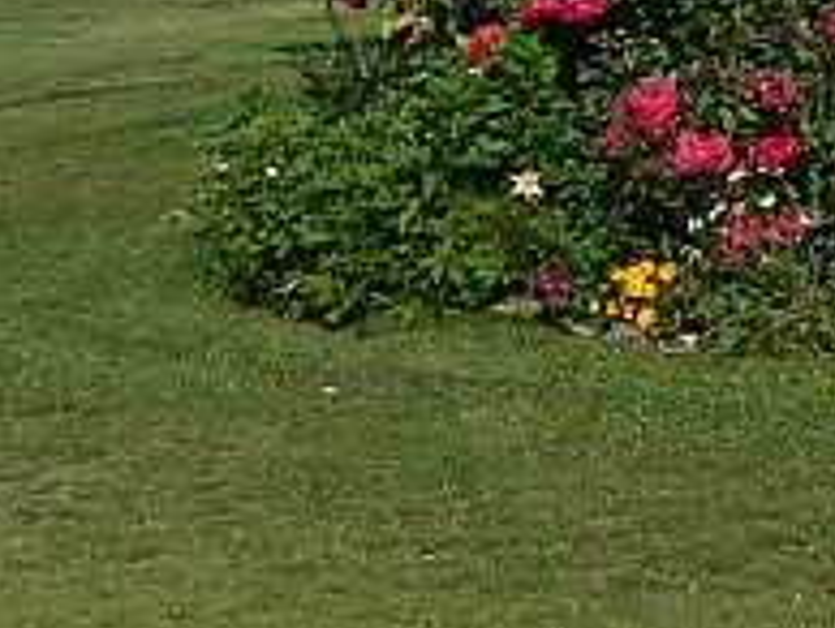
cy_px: -204
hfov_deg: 14.6
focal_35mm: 126
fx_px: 3043
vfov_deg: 11.5
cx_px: 1218
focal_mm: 5.8
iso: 100
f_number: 5.6
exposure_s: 1/640
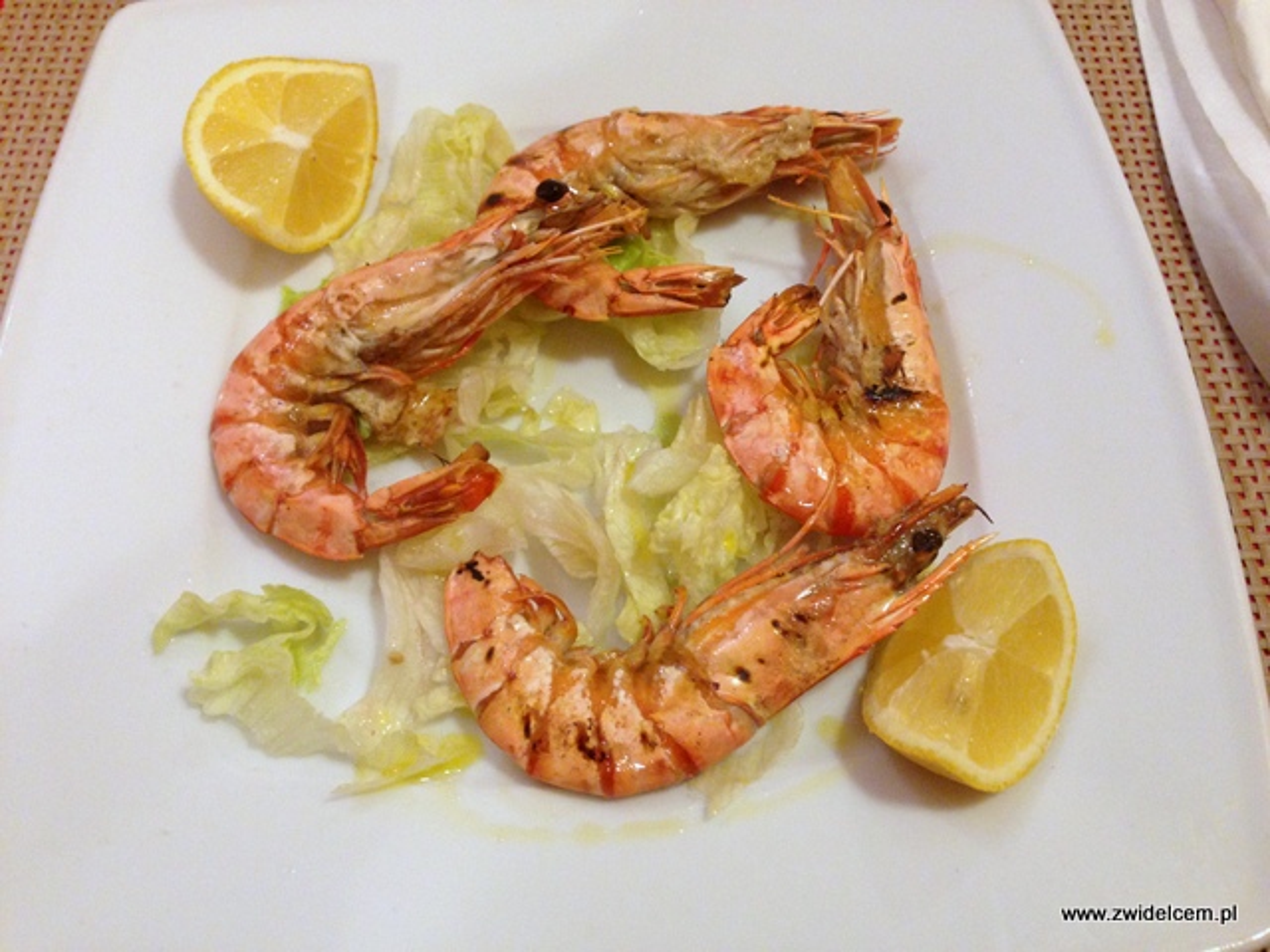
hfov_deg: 55.4
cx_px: 635
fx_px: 1211
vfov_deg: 42.9
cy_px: 476
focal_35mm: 33
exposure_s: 1/20
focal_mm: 4.12
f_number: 2.4
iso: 250
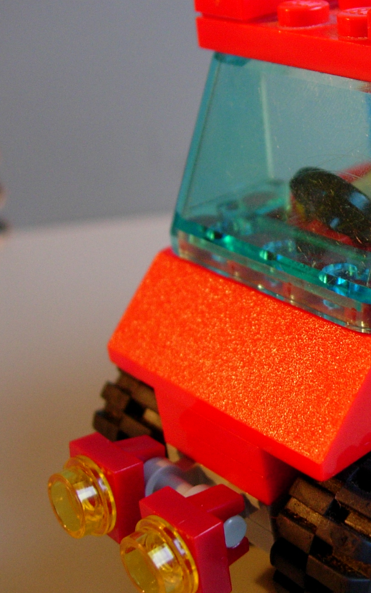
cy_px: 272
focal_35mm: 63
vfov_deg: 32.5
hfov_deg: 19.8
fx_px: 1019
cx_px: 393
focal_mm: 7.8
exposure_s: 1/32
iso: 168
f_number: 2.8
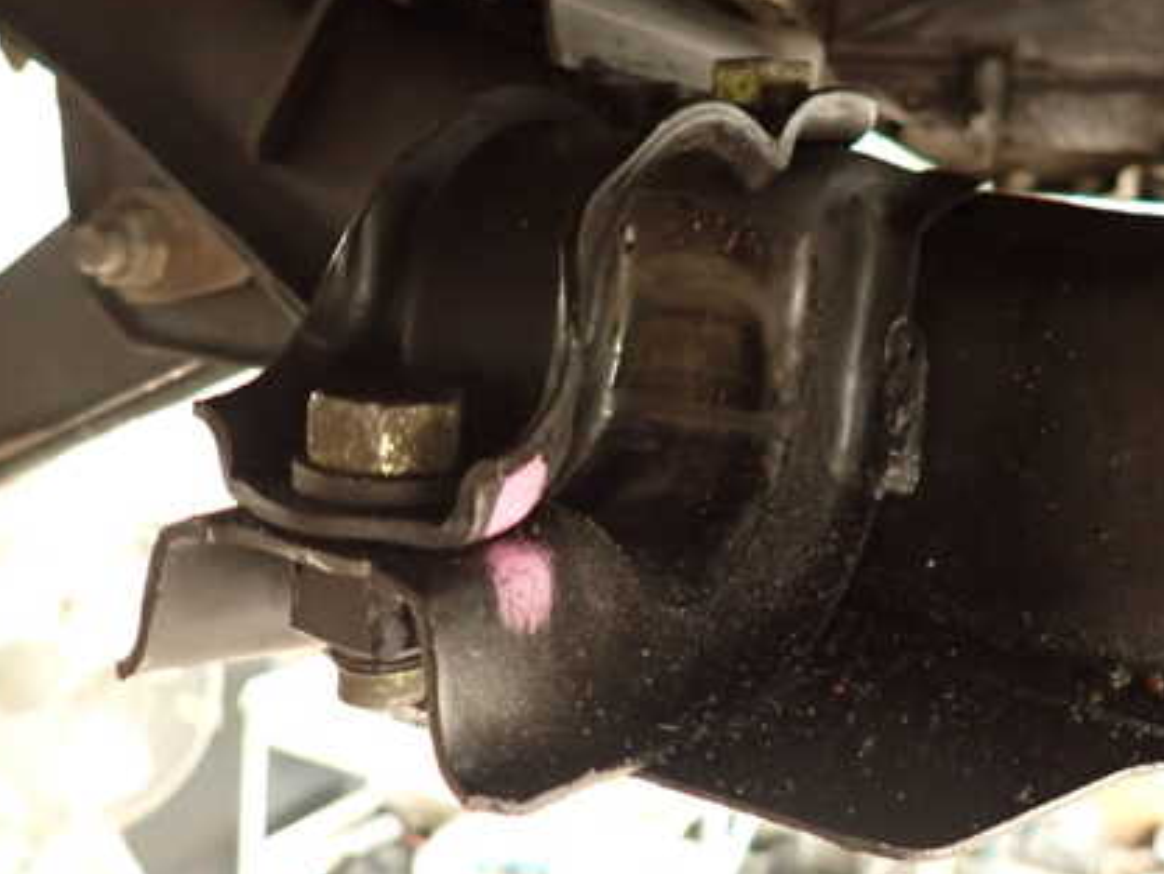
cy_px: 391
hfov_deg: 51.1
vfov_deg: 39.6
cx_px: 673
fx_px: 1211
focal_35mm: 36
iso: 500
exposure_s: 1/30
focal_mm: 4.5
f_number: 2
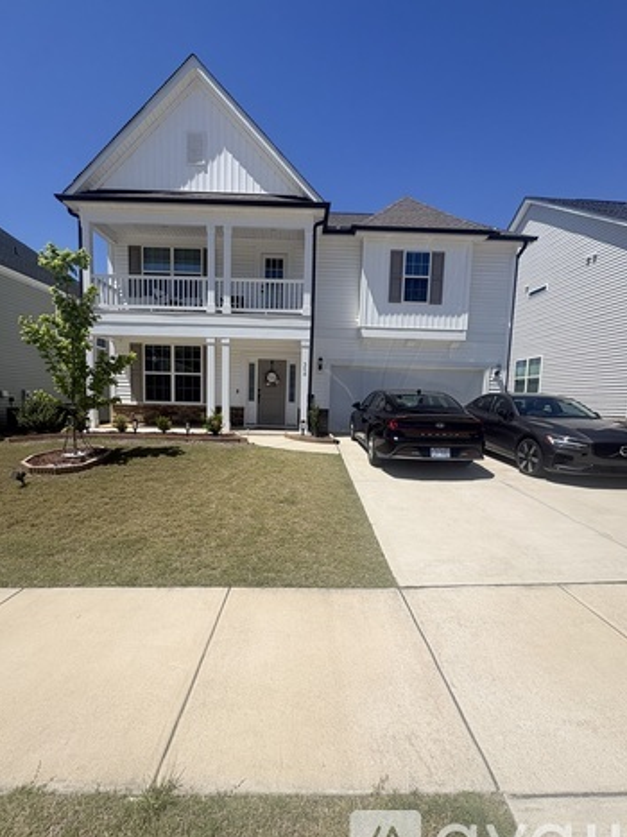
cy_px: 434
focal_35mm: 15
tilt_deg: -4.6
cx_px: 304
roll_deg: -1.8
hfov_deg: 81.7
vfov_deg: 98.1
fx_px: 362
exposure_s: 1/3106
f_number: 2.2
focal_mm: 2.22
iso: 50
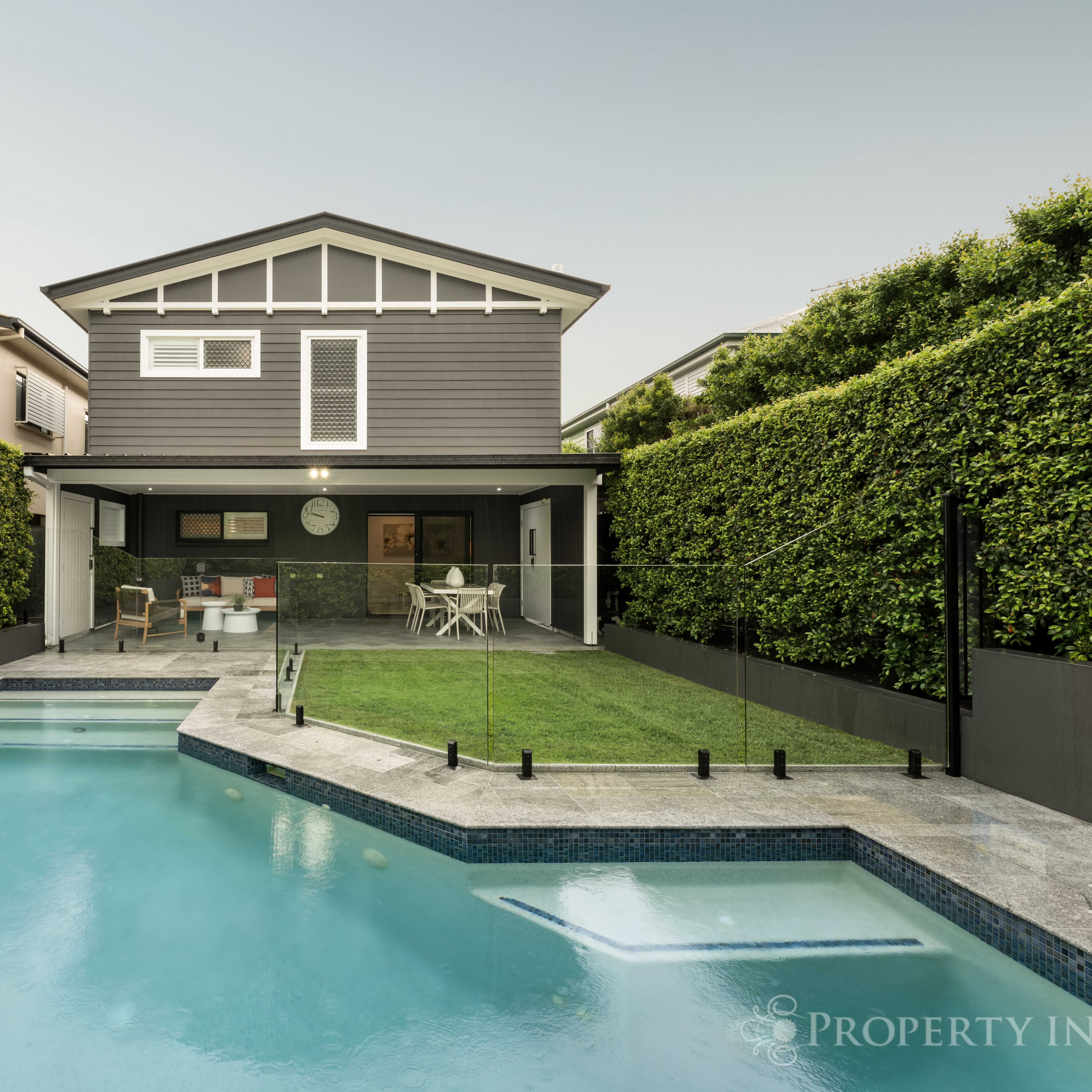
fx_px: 642
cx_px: 335
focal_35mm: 18
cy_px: 546
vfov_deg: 80.7
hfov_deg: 77.2
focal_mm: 14
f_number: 10
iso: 320
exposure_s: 1/6
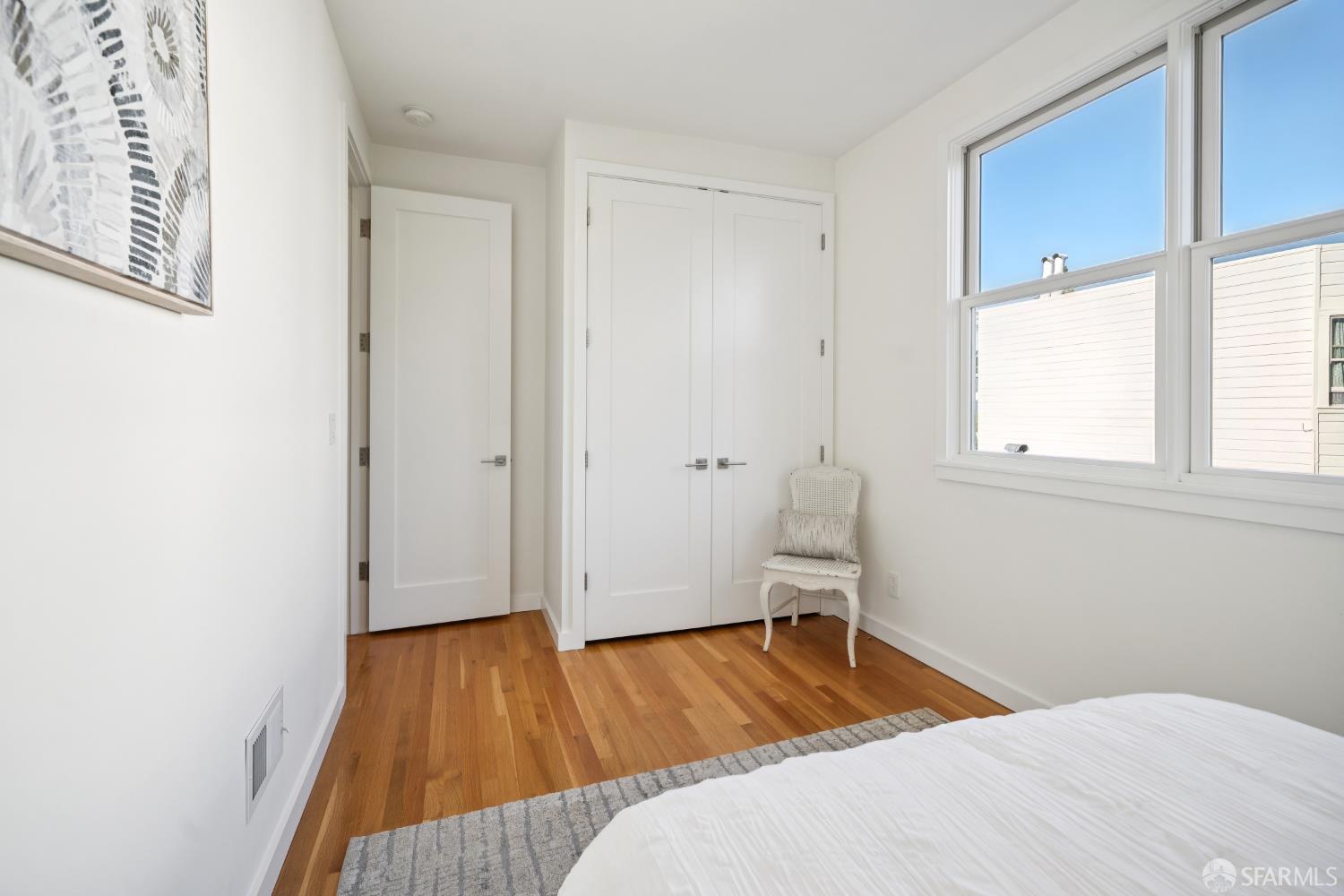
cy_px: 448
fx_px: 523
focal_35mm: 14
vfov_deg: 81.2
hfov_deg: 104.3
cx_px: 672
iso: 200
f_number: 6.3
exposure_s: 1/125
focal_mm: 14
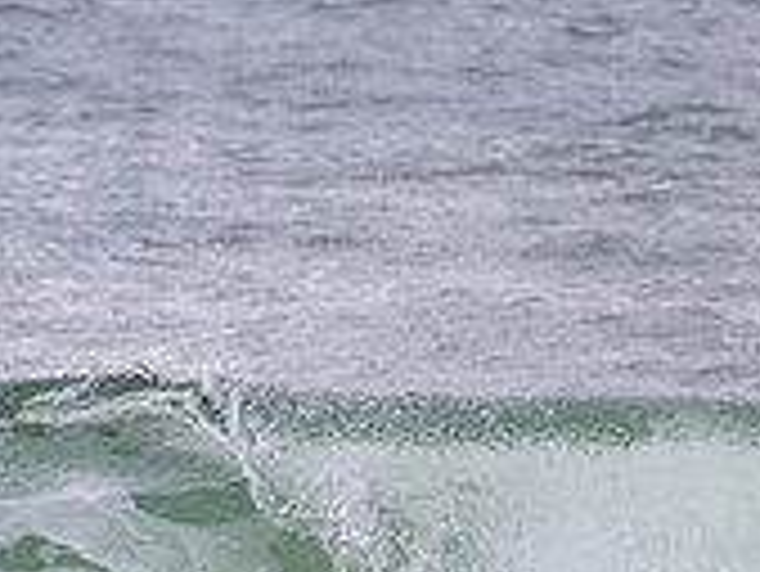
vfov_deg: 0.6
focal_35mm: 2642
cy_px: 678
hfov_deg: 0.8
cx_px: -67
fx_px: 58047
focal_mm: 800
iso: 1800
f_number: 11
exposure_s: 1/2000
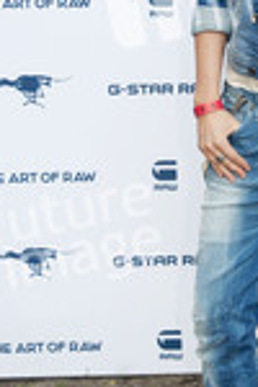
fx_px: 1290
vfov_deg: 17.0
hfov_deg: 11.2
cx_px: 311
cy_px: 116
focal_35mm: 120
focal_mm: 30
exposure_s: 1/100
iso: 400
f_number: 6.3
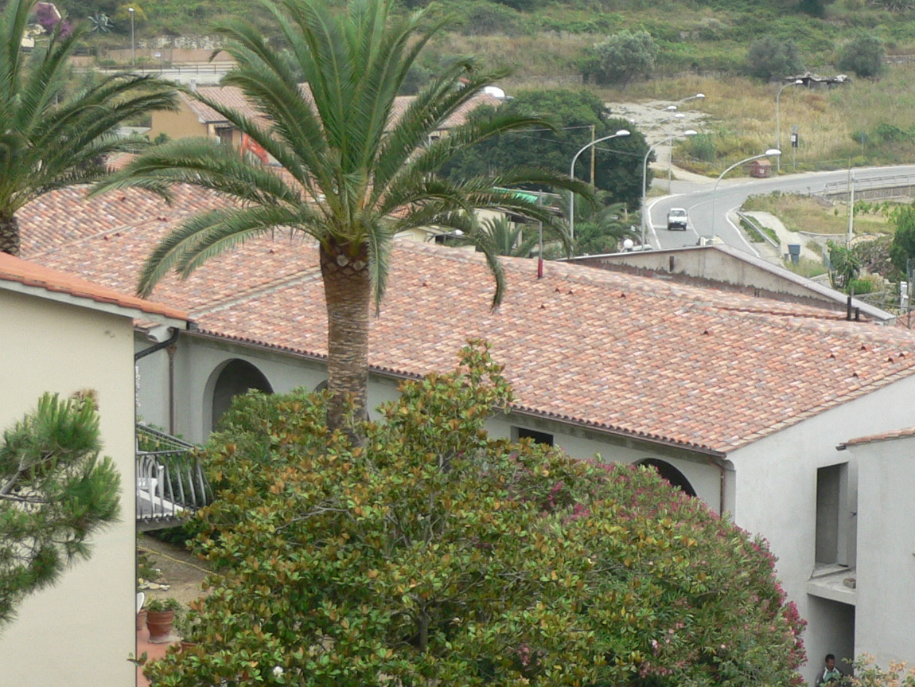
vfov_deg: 10.0
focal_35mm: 149
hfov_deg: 13.2
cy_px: 310
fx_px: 3939
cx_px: 738
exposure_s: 1/640
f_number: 2.8
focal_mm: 11.2
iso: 80
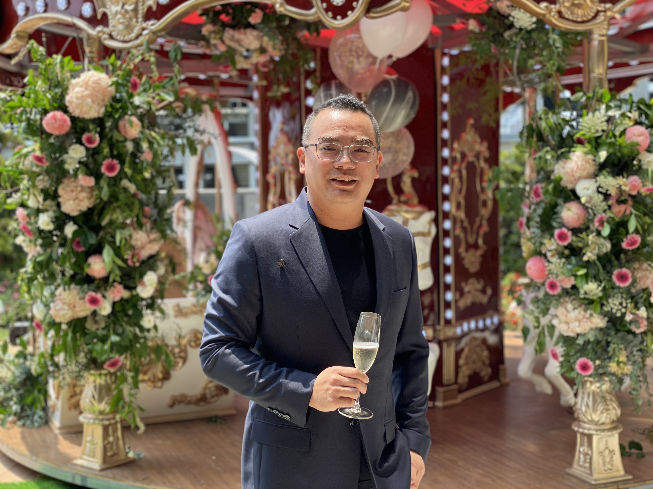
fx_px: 981
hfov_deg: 36.8
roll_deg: +0.7
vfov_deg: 28.0
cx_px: 326
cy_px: 244
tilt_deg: -2.9
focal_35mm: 52
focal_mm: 6
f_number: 2
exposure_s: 1/333
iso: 20
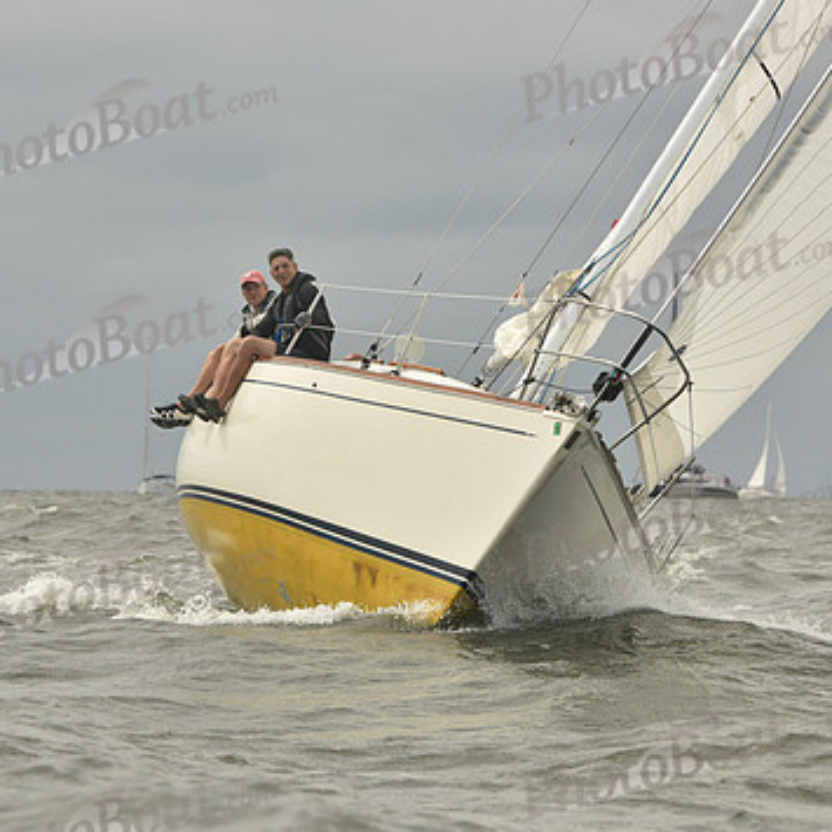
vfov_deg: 7.0
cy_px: 432
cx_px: 401
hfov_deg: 7.0
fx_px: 6798
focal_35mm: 250
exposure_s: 1/1600
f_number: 9
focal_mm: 180
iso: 320
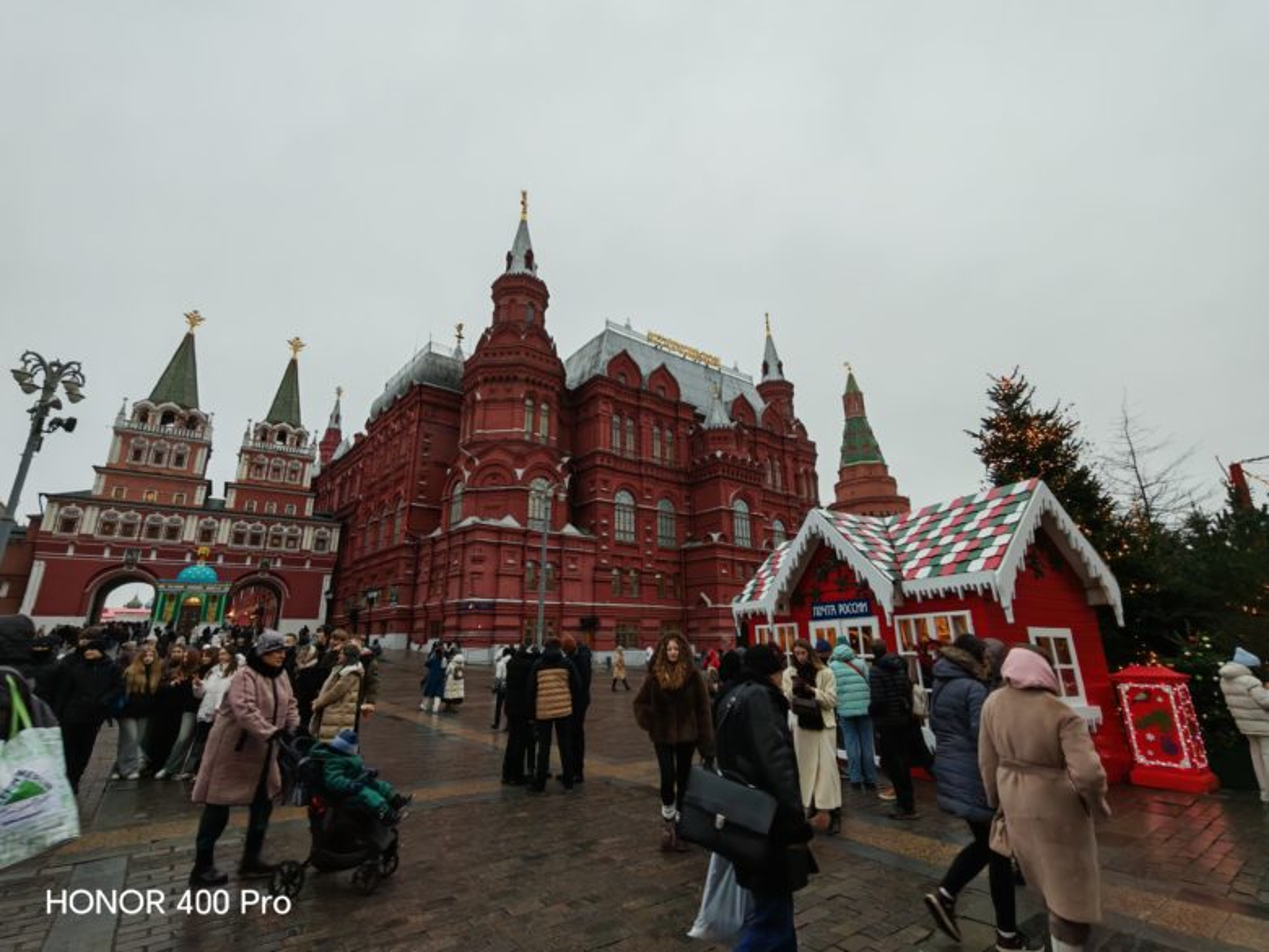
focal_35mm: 16
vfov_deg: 78.1
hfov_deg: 94.5
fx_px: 587
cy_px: 476
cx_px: 634
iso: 160
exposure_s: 1/100
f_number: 2.2
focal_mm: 1.96
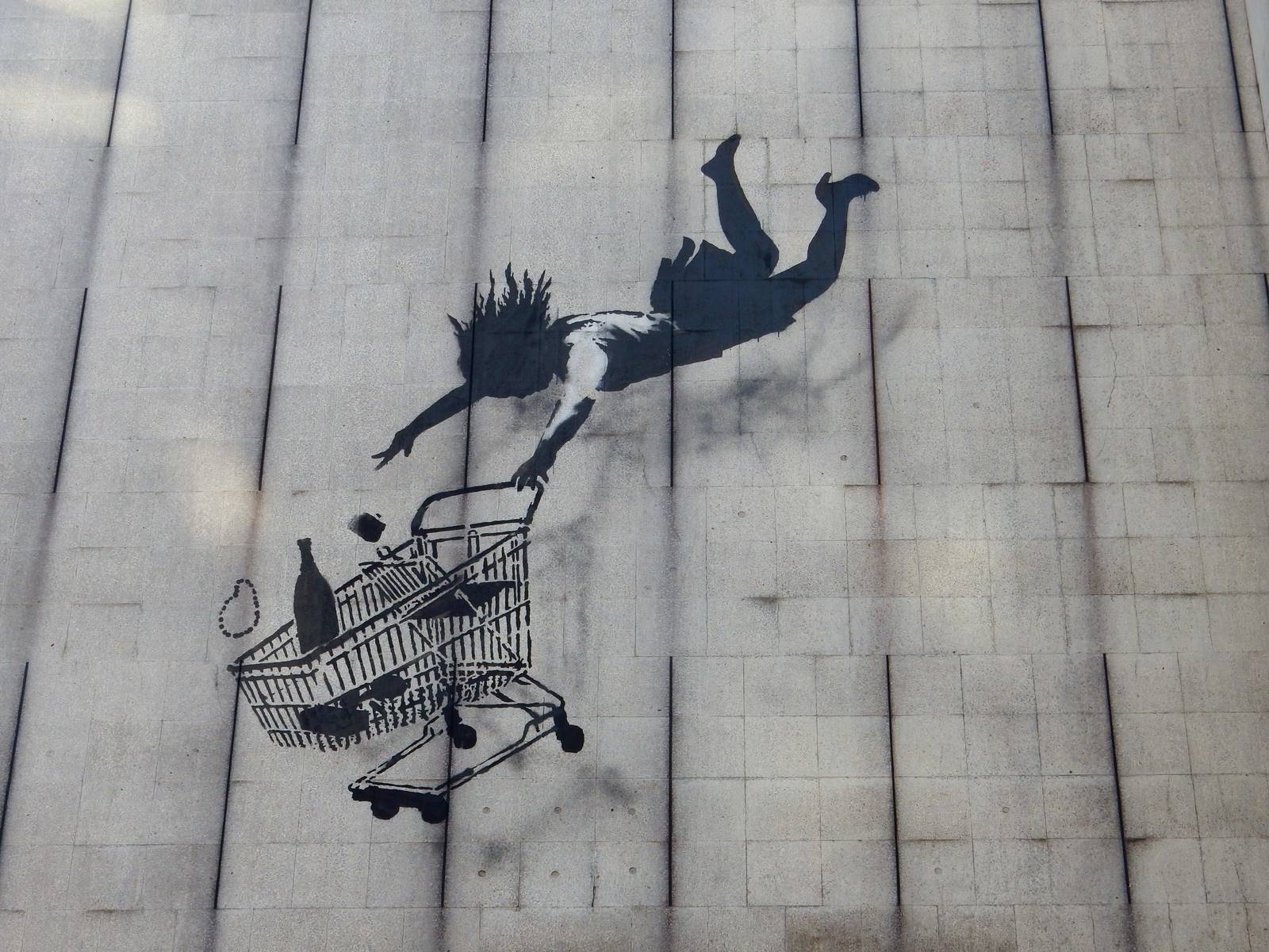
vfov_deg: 17.6
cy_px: 476
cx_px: 634
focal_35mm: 84
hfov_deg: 23.3
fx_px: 3079
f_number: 5
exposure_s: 1/100
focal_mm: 14.9
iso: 125
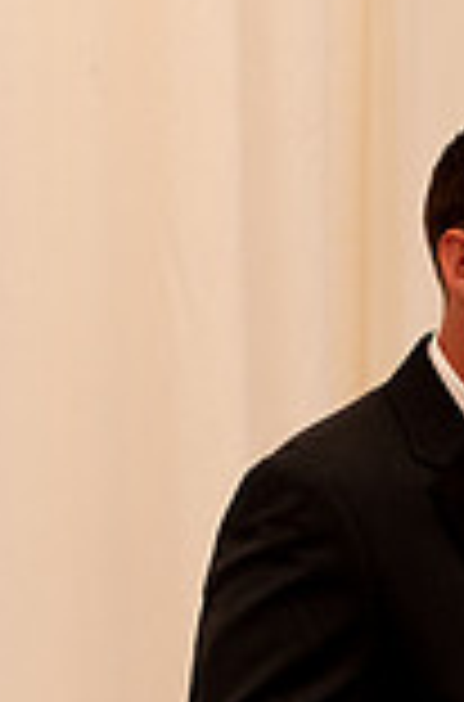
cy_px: 724
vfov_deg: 7.7
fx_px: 5177
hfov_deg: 5.1
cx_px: 493
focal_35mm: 266
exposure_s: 1/200
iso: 3200
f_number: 2.8
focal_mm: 92
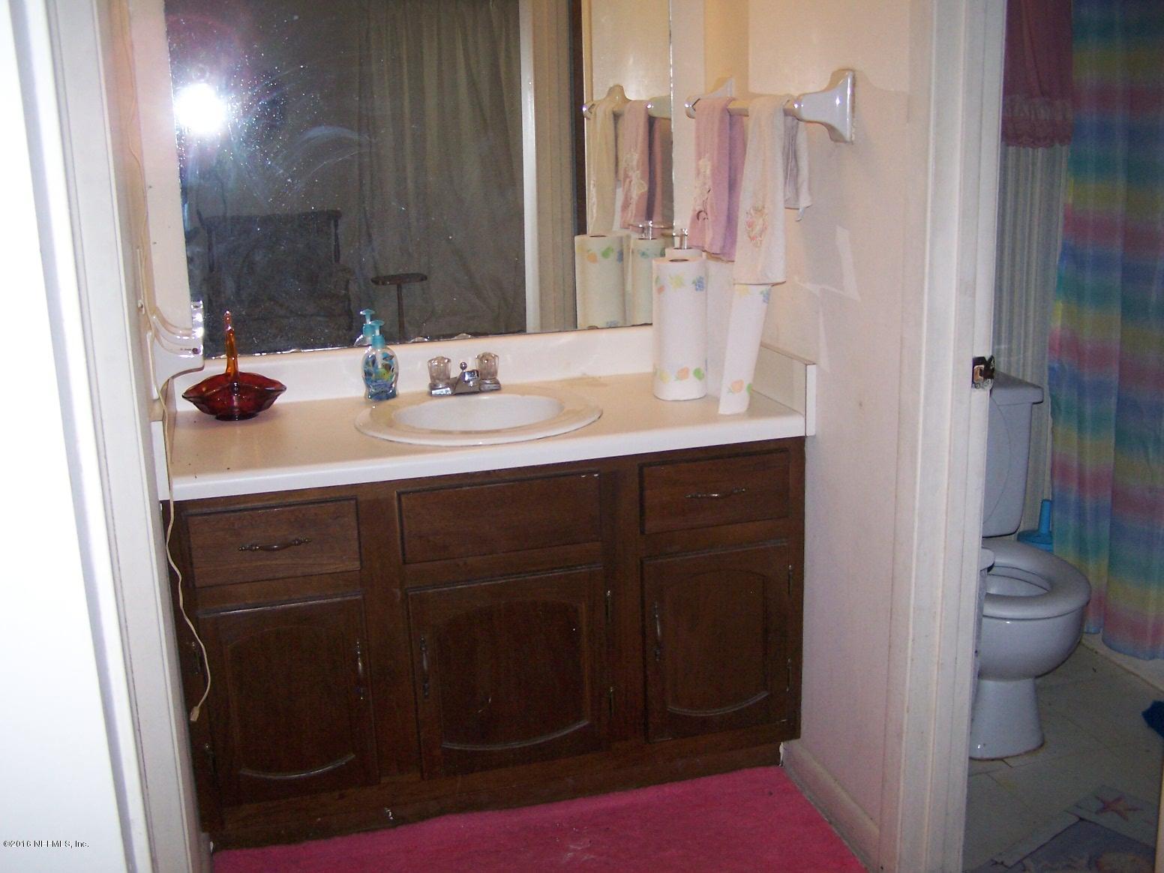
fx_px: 1278
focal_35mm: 38
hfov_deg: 49.0
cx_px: 582
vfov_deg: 37.7
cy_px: 436
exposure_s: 1/60
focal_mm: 6.3
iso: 140
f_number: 2.8
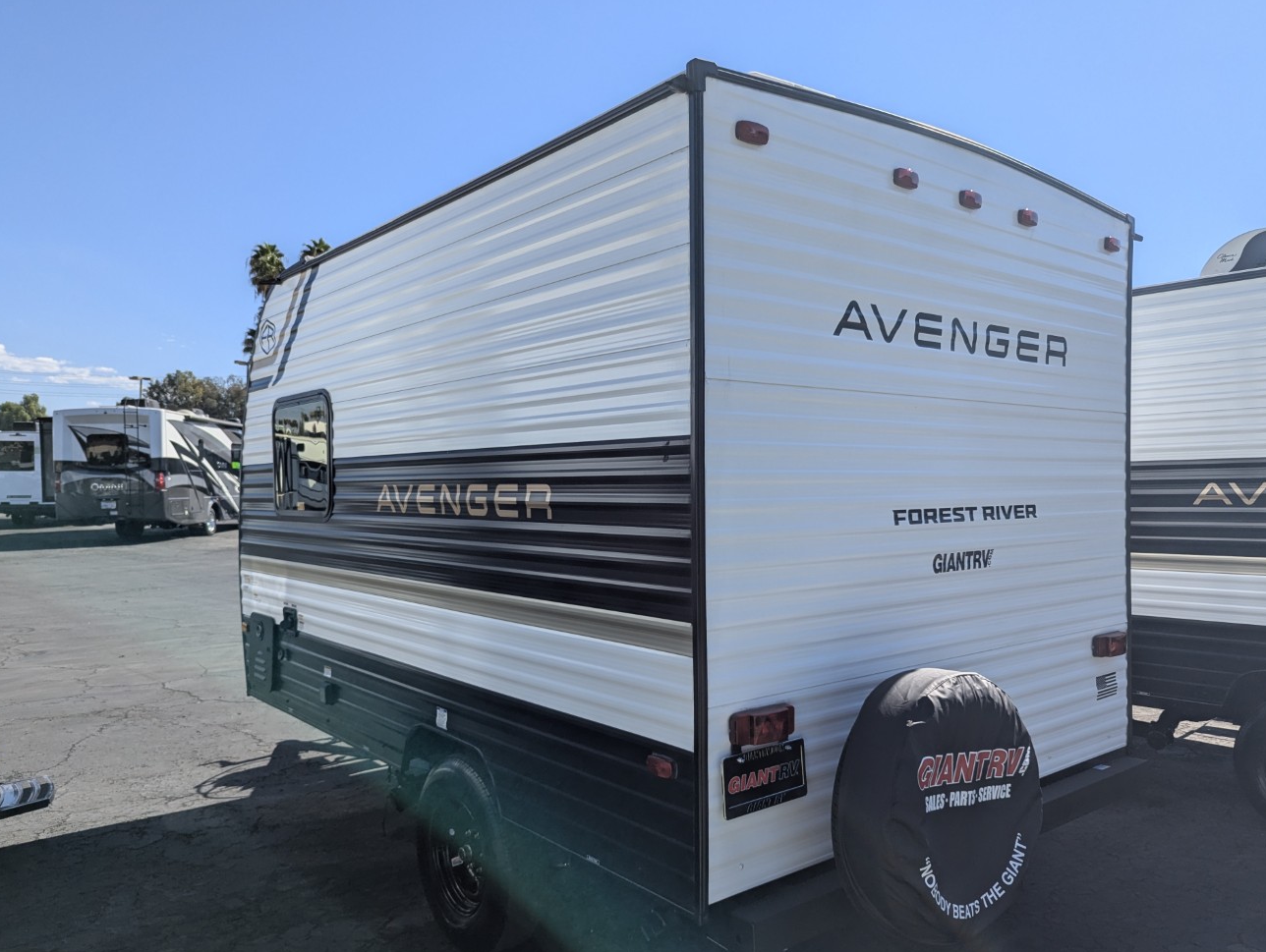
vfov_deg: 53.1
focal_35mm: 26
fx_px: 952
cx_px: 676
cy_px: 506
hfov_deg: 67.2
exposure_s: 1/2410
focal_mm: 6.81
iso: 46
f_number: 1.85
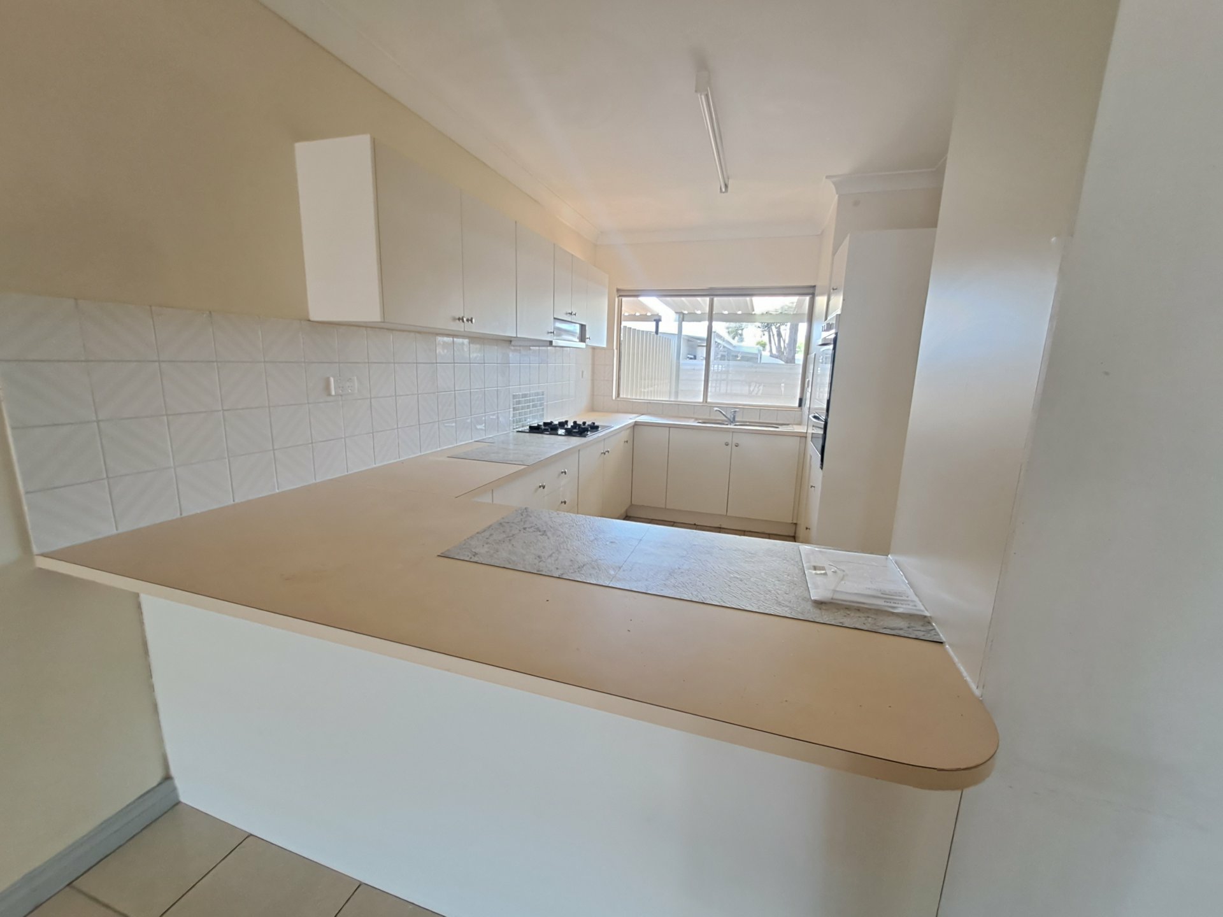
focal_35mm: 13
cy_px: 458
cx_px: 612
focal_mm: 1.42
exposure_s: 1/50
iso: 200
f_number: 2.2
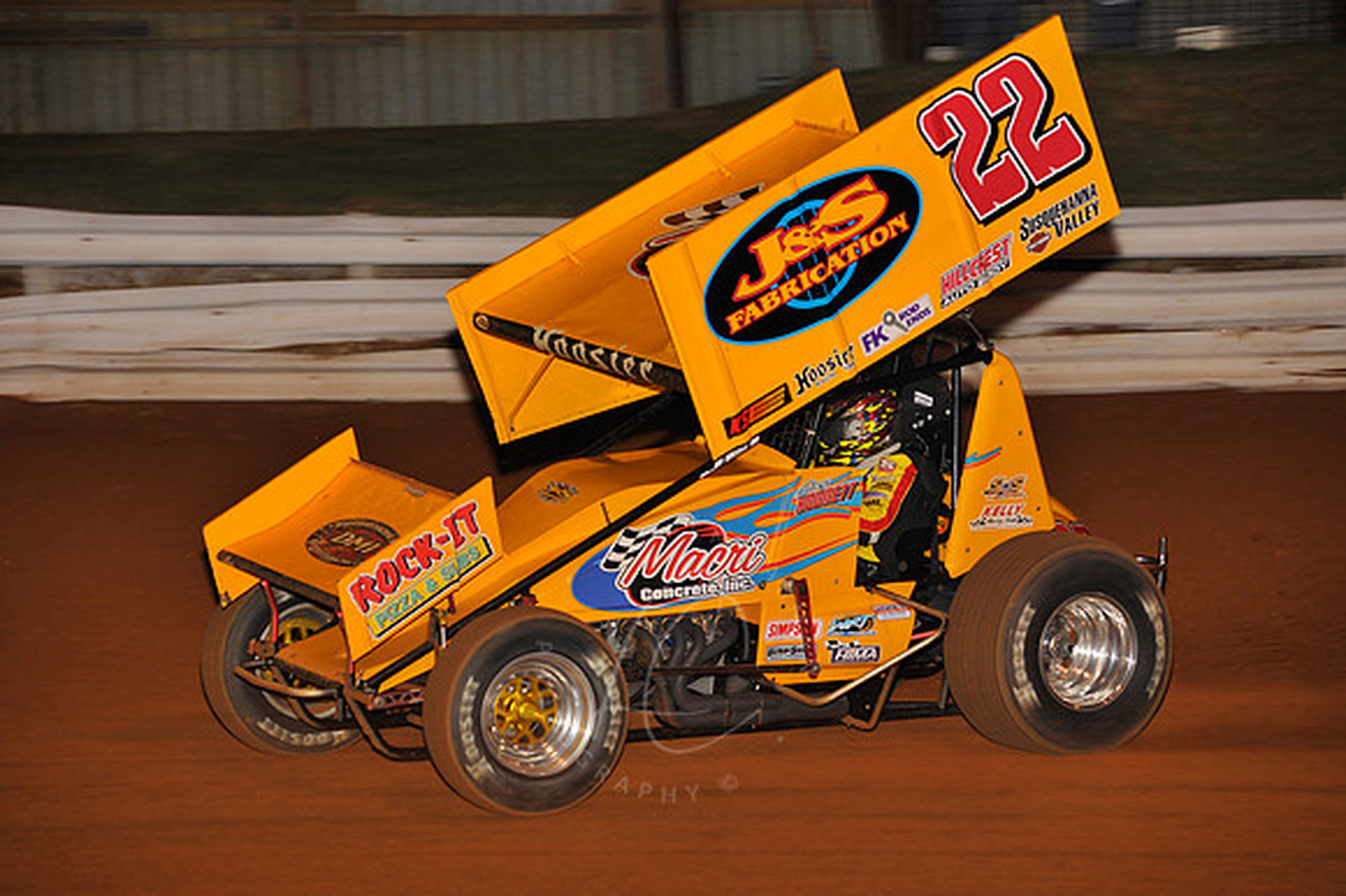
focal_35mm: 155
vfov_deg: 8.8
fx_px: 5792
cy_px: 448
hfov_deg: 13.3
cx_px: 673
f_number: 5.6
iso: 500
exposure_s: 1/250
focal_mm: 155
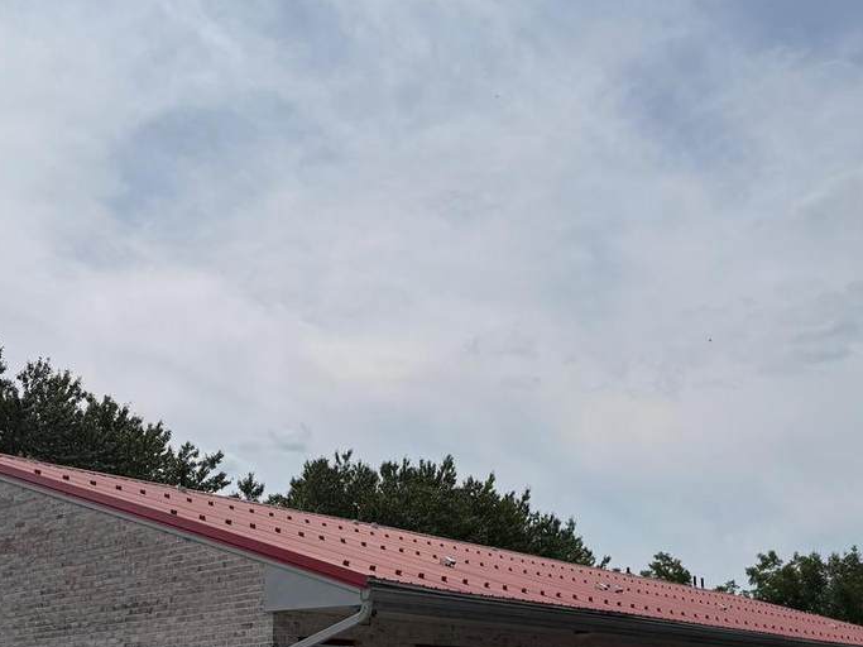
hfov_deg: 42.1
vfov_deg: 31.3
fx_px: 1122
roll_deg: +1.0
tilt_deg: +13.2
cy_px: 523
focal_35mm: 45
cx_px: 460
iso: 80
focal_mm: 6.76
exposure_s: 1/11905
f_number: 1.78
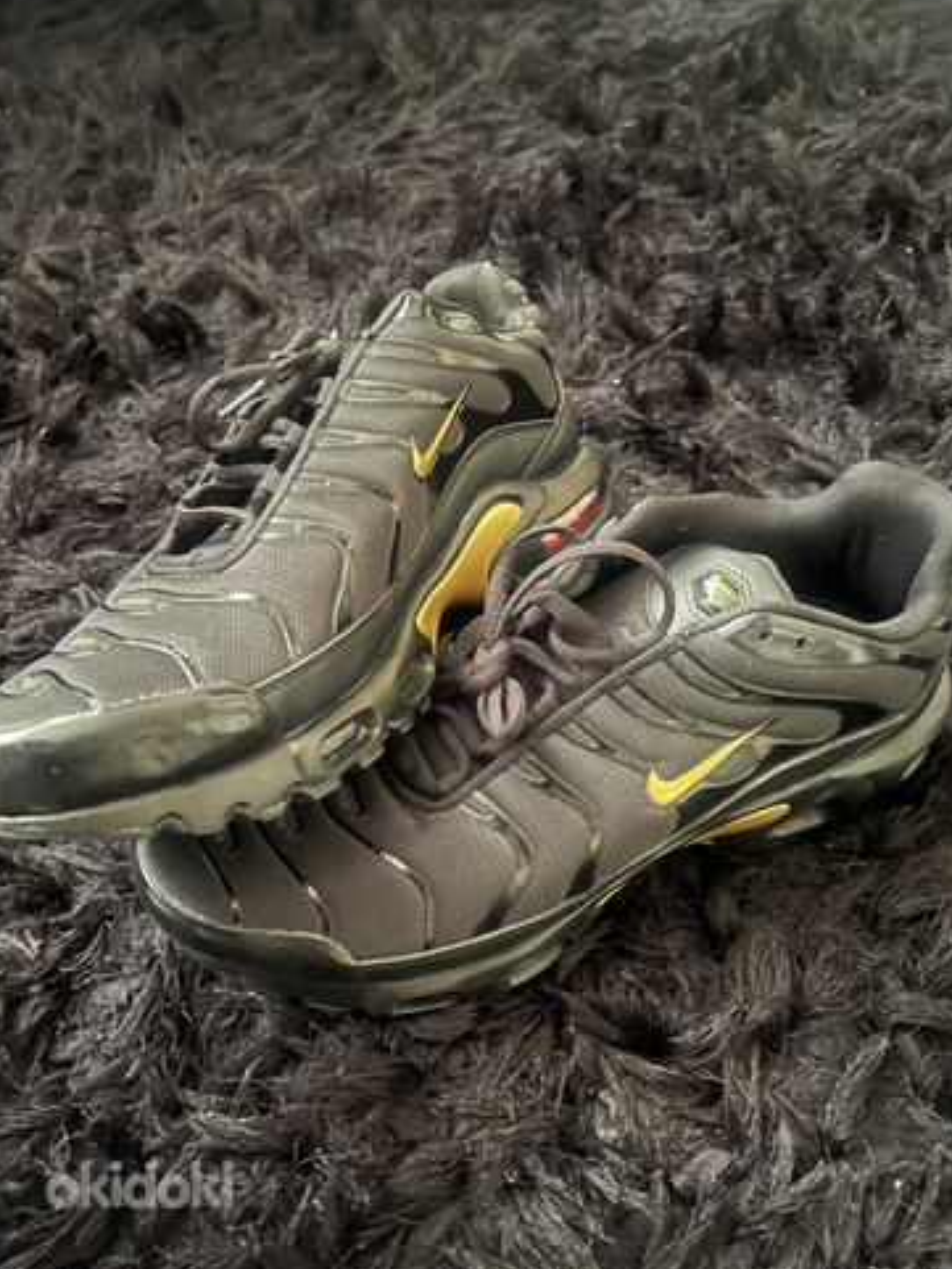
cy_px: 617
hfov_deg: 51.4
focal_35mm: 27
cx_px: 465
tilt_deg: -52.5
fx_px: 990
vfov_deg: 65.3
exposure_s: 1/9
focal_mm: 5.7
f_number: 1.5
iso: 1000
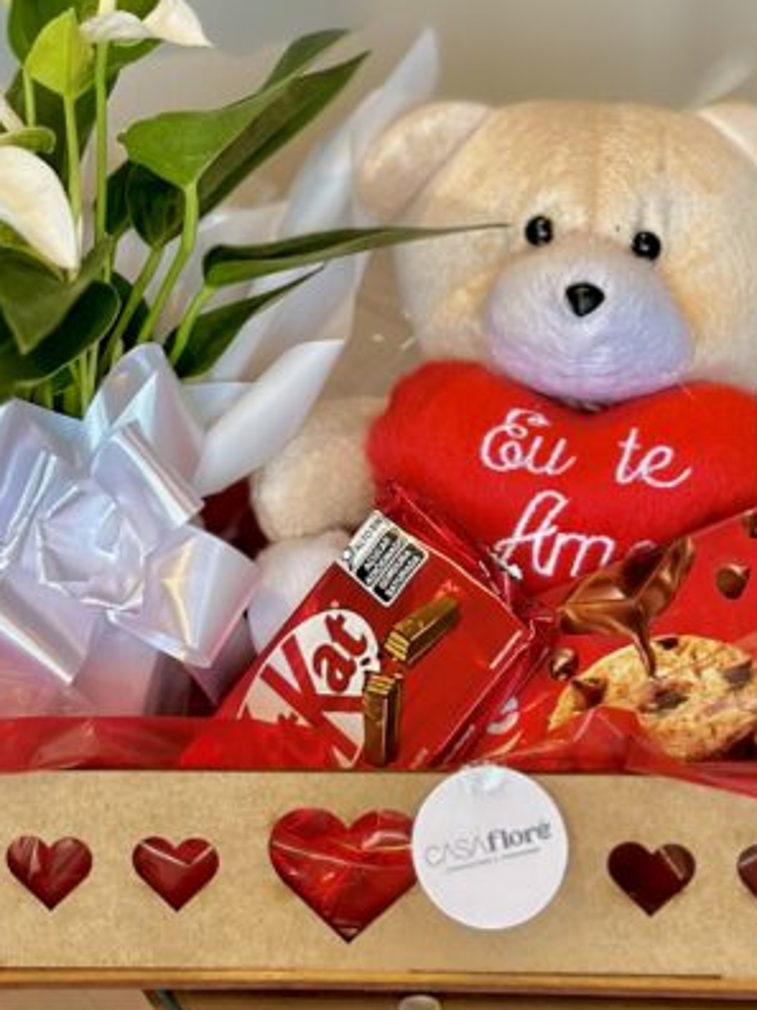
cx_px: 344
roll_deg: +1.1
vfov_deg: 15.6
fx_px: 3616
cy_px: 8
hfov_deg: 12.0
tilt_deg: -16.4
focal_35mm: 124
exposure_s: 1/120
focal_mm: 6.86
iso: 100
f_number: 1.78
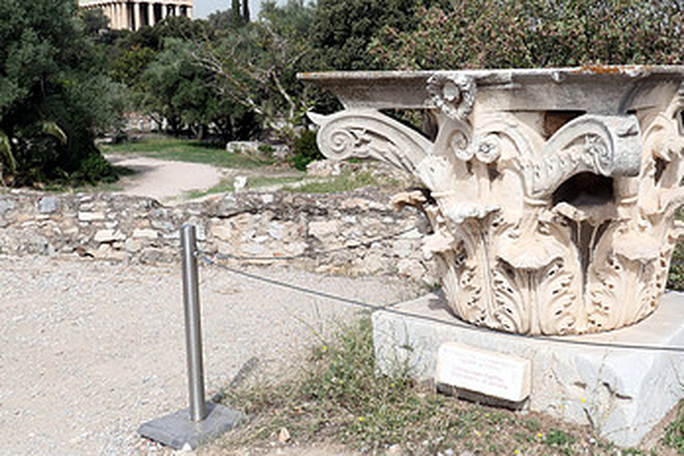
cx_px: 511
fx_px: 760
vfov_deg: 33.4
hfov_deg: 46.7
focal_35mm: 40
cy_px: 205
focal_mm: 8.8
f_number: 6.3
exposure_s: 1/800
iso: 200
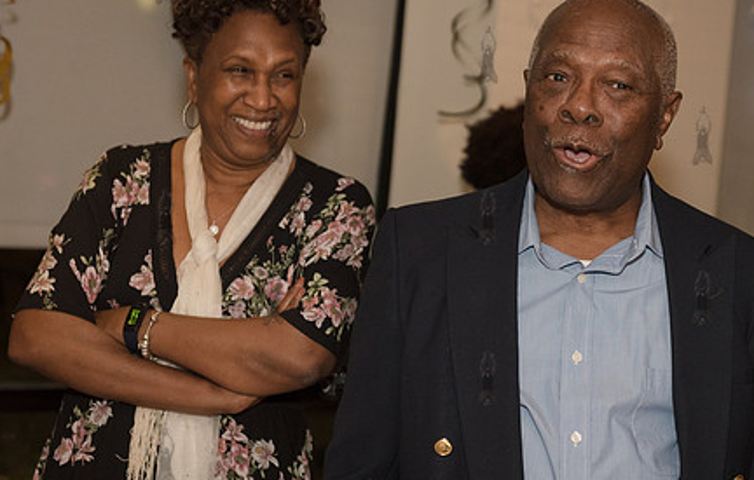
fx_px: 1900
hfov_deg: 22.2
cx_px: 570
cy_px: 240
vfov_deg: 14.4
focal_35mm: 92
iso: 1250
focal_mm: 58
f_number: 3.5
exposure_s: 1/400
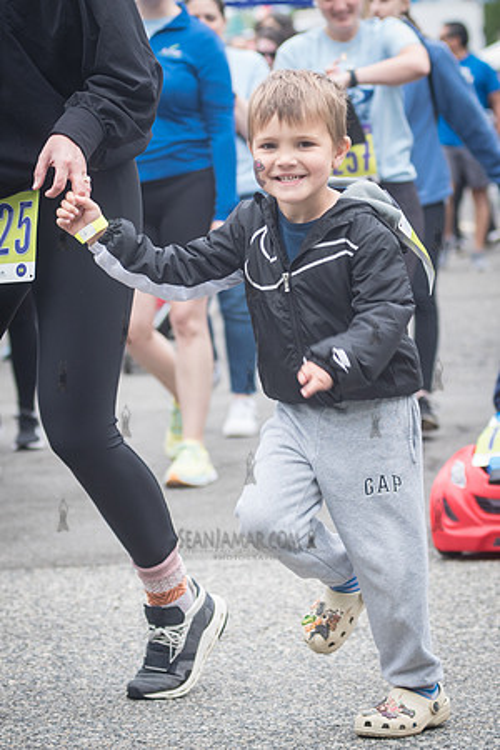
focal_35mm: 146
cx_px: 339
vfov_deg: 14.1
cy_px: 298
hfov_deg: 9.4
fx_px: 3033
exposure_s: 1/640
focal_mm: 80
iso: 400
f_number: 4
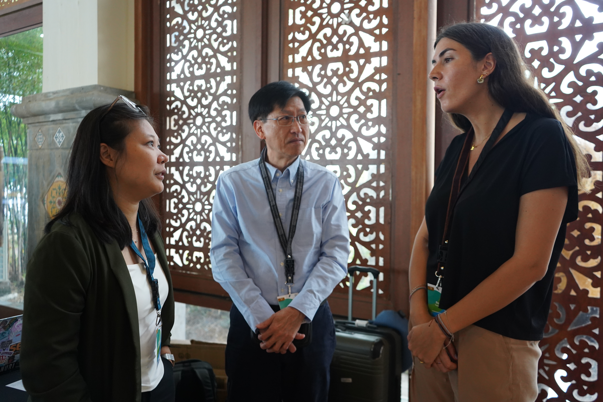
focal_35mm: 30
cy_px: 201
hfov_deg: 61.9
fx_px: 502
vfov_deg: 43.6
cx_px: 302
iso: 3200
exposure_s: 1/200
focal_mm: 30
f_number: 4
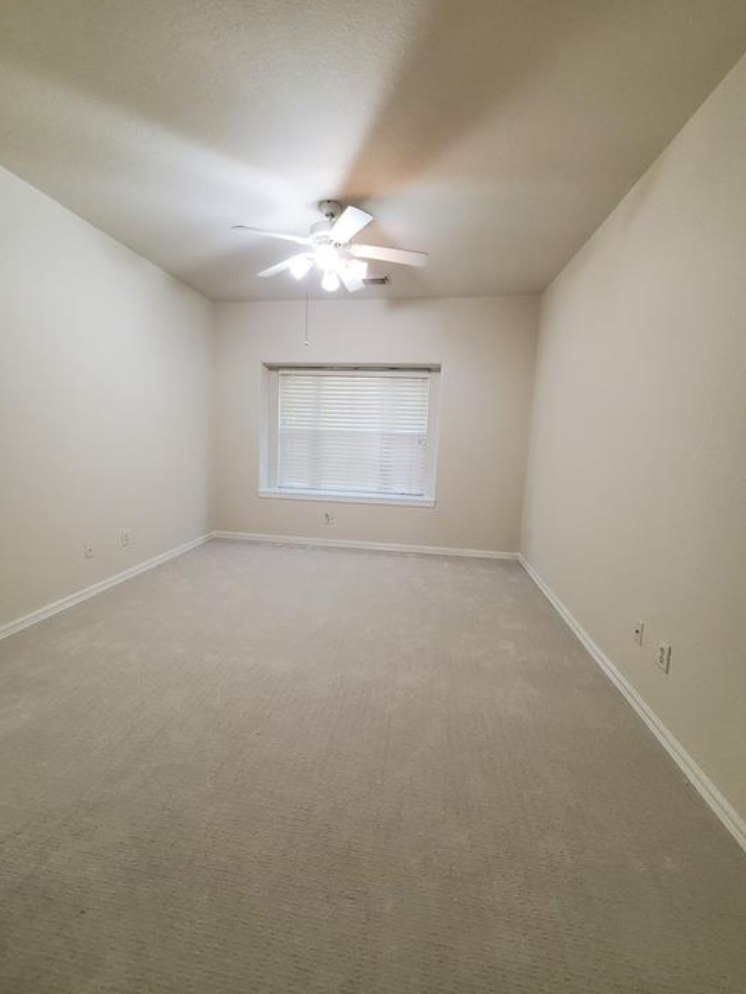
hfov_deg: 85.7
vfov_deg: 102.1
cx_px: 361
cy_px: 495
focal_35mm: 14
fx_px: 402
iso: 640
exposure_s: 1/60
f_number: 2.2
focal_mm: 1.8
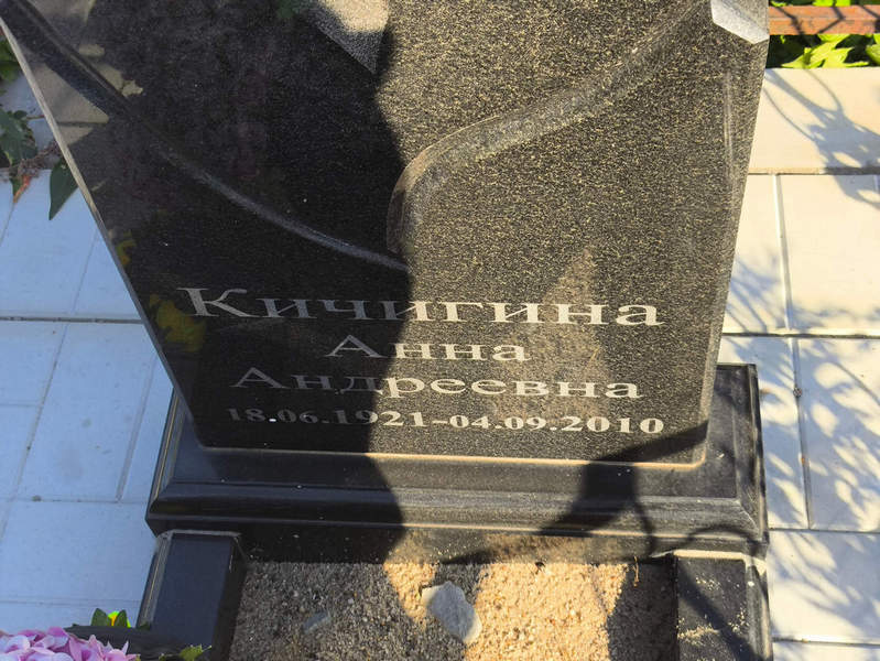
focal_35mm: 50
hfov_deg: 38.2
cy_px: 330
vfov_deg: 29.1
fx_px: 1272
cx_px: 440
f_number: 1.7
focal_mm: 4.71
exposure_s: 1/523
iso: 50
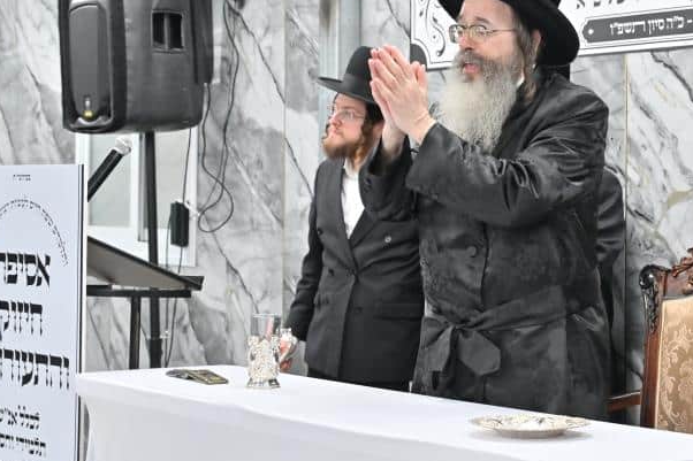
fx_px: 1539
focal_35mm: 80
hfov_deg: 25.0
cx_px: 539
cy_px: 153
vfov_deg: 17.0
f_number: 4
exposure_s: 1/250
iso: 1250
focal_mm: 47
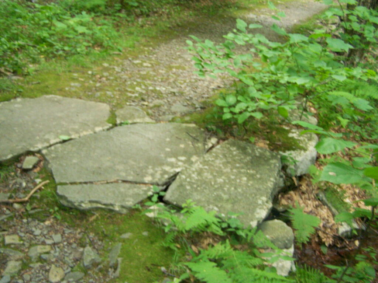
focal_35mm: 38
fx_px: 415
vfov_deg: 37.7
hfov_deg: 49.0
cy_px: 142
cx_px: 189
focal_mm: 6.3
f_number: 2.8
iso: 400
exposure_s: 1/30
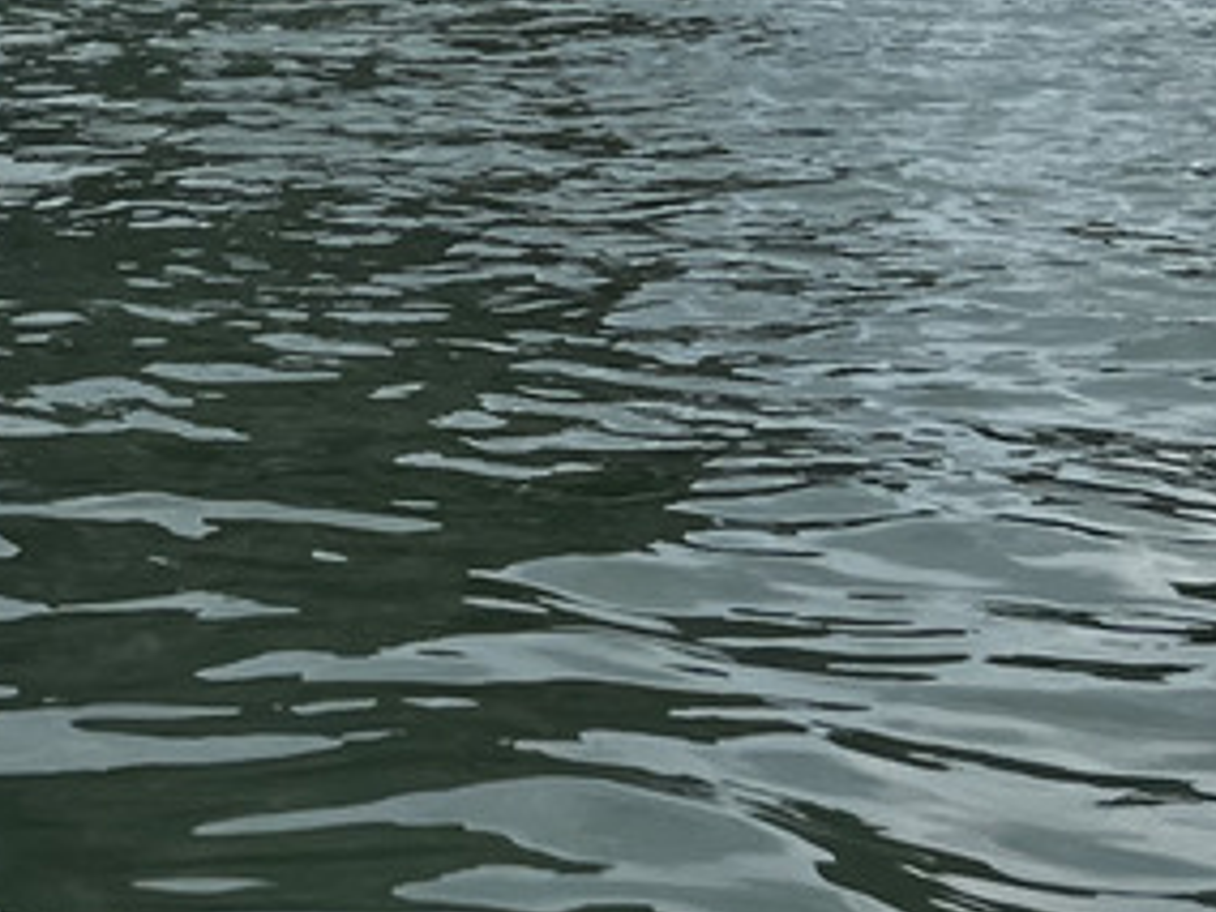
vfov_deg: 12.5
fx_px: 3864
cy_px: -599
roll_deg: +0.2
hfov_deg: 17.6
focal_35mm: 110
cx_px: 141
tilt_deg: +5.5
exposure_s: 1/2632
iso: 50
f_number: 1.5
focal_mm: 5.7
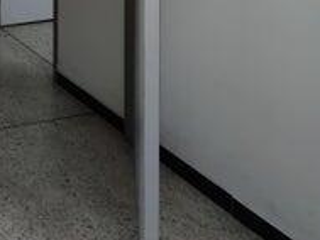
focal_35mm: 44
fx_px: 407
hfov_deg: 30.5
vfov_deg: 25.5
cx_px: -125
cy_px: -112
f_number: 2.2
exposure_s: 1/100
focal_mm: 1.66
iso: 173
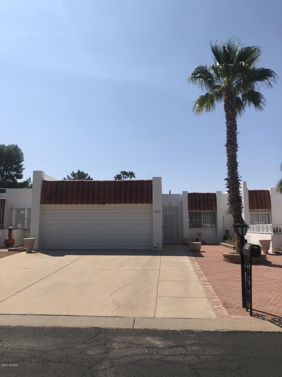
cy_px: 188
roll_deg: -0.8
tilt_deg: +8.7
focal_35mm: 28
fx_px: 304
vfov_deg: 63.4
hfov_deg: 49.7
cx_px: 141
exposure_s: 1/4367
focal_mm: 4
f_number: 1.8
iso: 20
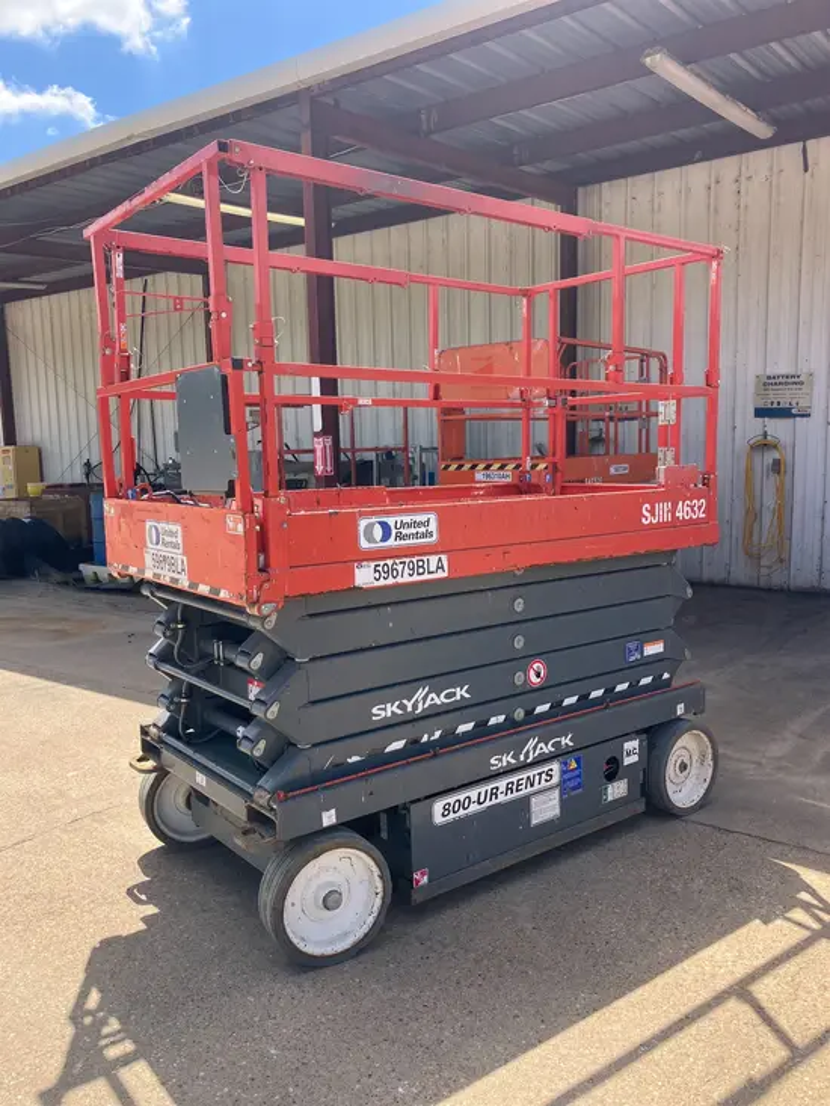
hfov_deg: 49.8
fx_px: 895
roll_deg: +2.1
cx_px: 415
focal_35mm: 28
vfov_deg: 63.4
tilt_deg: -5.3
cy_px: 553
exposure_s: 1/736
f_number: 1.8
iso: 32
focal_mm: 3.99
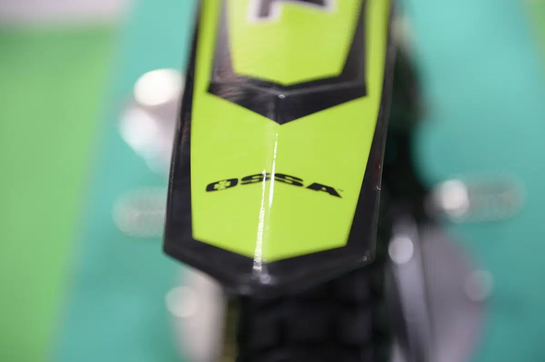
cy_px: 181
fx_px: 1059
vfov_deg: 19.4
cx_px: 272
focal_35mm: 70
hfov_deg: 28.9
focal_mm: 70
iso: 1250
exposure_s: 1/125
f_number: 3.2
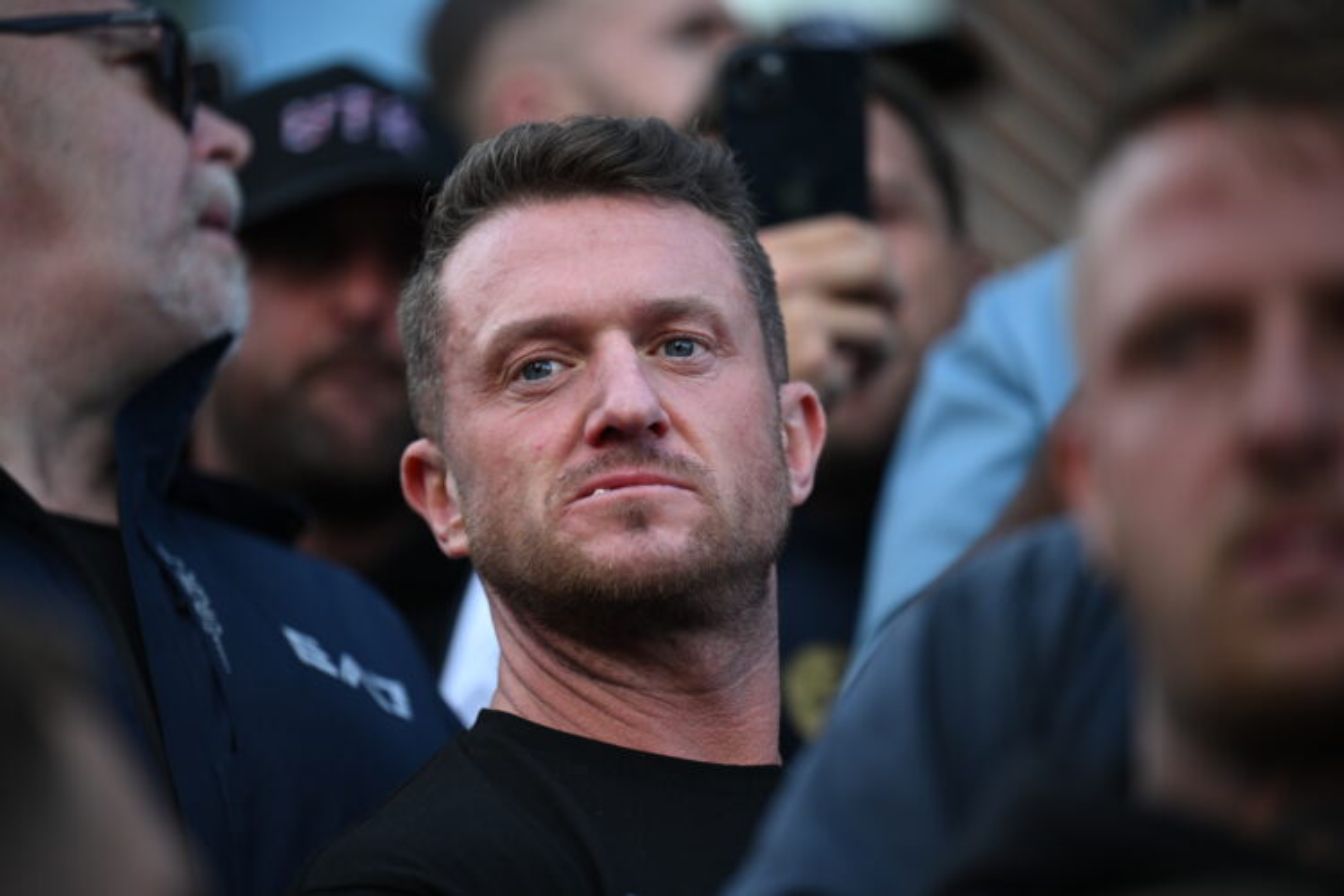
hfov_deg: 10.3
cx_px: 672
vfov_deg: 6.9
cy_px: 448
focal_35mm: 200
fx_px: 7466
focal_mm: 200
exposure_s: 1/1250
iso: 500
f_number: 2.8
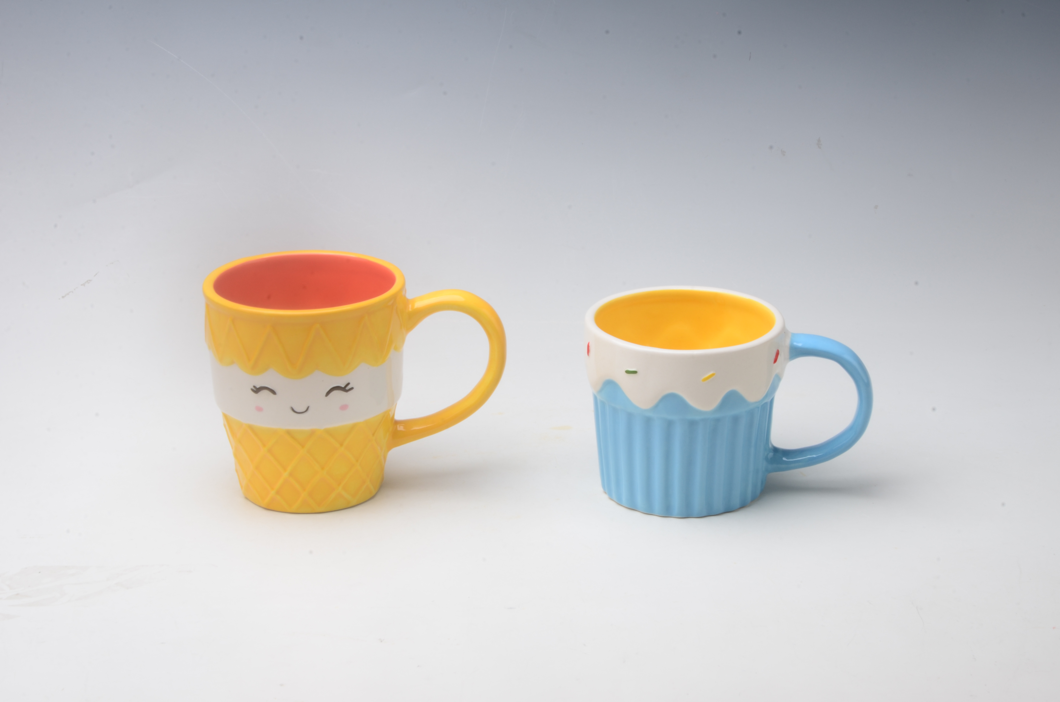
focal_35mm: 105
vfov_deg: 13.0
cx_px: 530
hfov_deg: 19.5
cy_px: 351
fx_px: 3085
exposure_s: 1/25
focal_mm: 70
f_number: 25
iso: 125
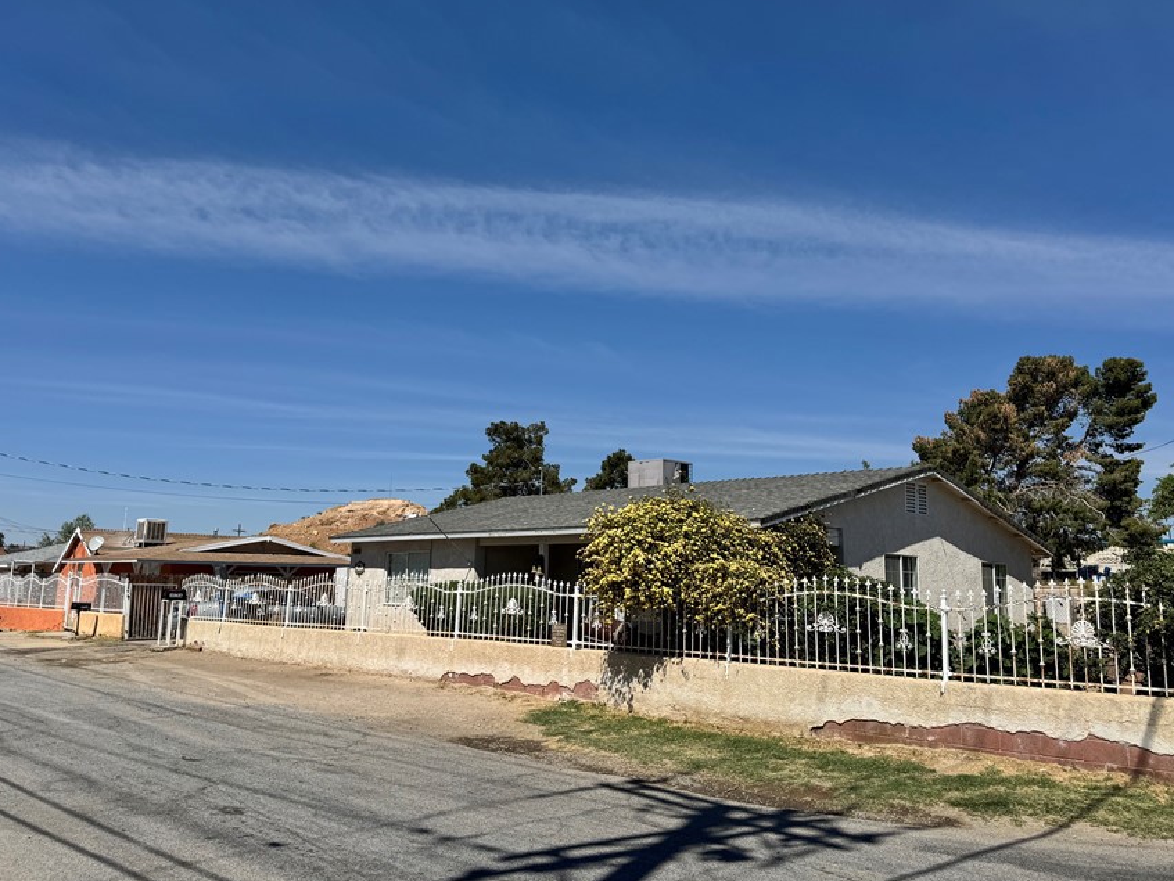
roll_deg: -1.1
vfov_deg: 48.2
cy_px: 406
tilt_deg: +8.8
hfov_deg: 61.6
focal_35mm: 29
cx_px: 597
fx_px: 984
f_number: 1.78
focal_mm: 6.76
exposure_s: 1/9009
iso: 80
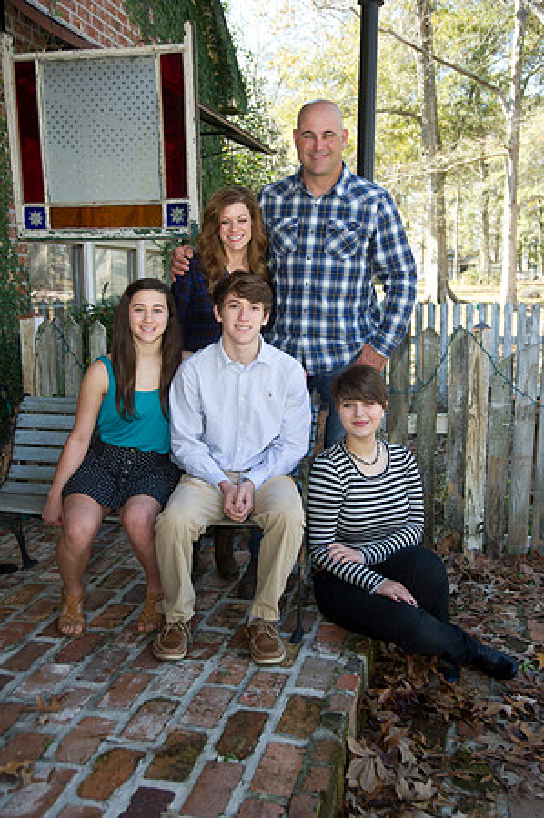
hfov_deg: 35.0
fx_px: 863
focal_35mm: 38
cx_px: 272
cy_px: 409
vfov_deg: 50.7
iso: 400
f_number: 6.3
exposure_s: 1/125
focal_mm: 38
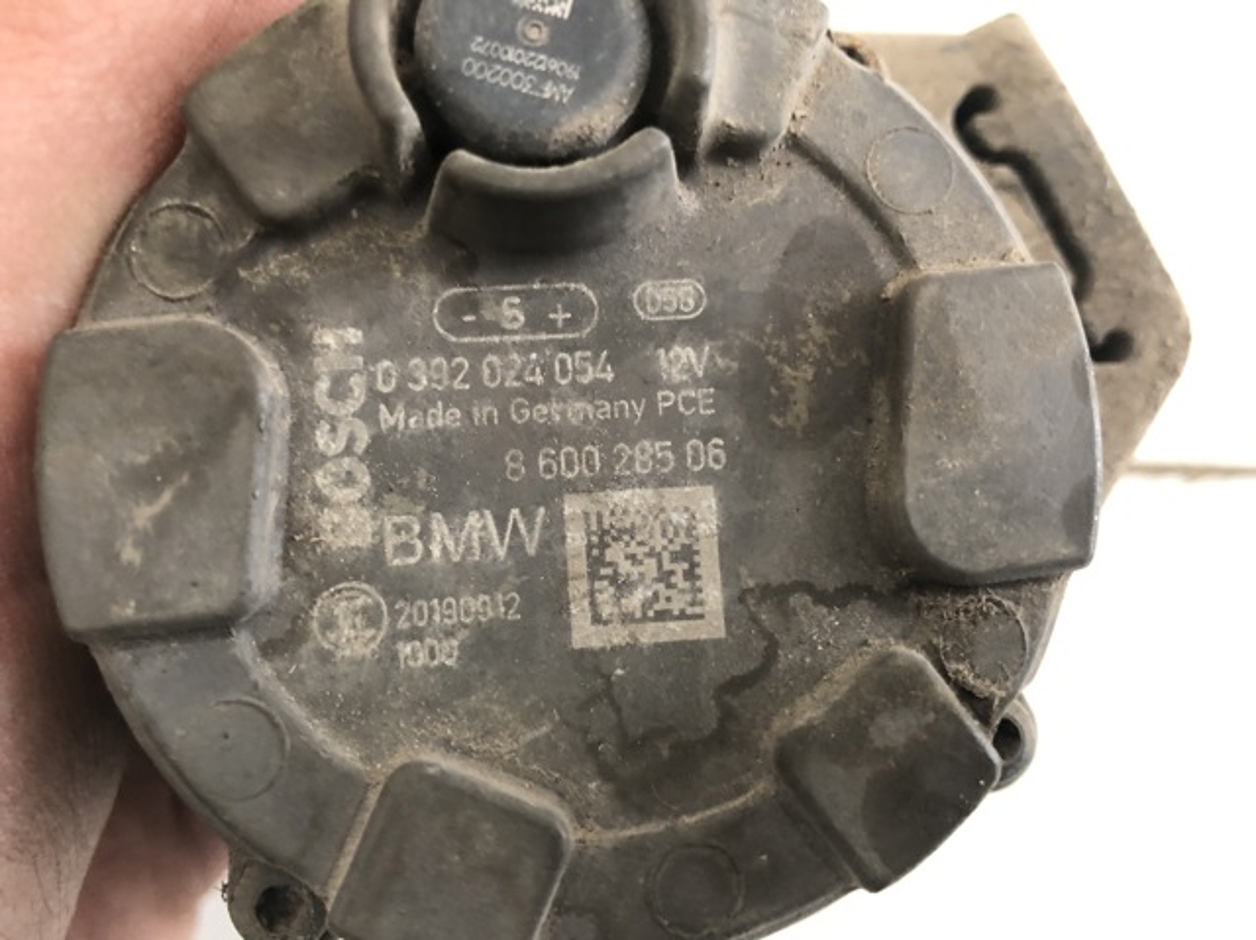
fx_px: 1015
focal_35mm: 28
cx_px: 628
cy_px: 470
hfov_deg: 63.5
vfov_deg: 49.7
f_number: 1.8
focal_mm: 3.99
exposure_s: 1/15
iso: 100
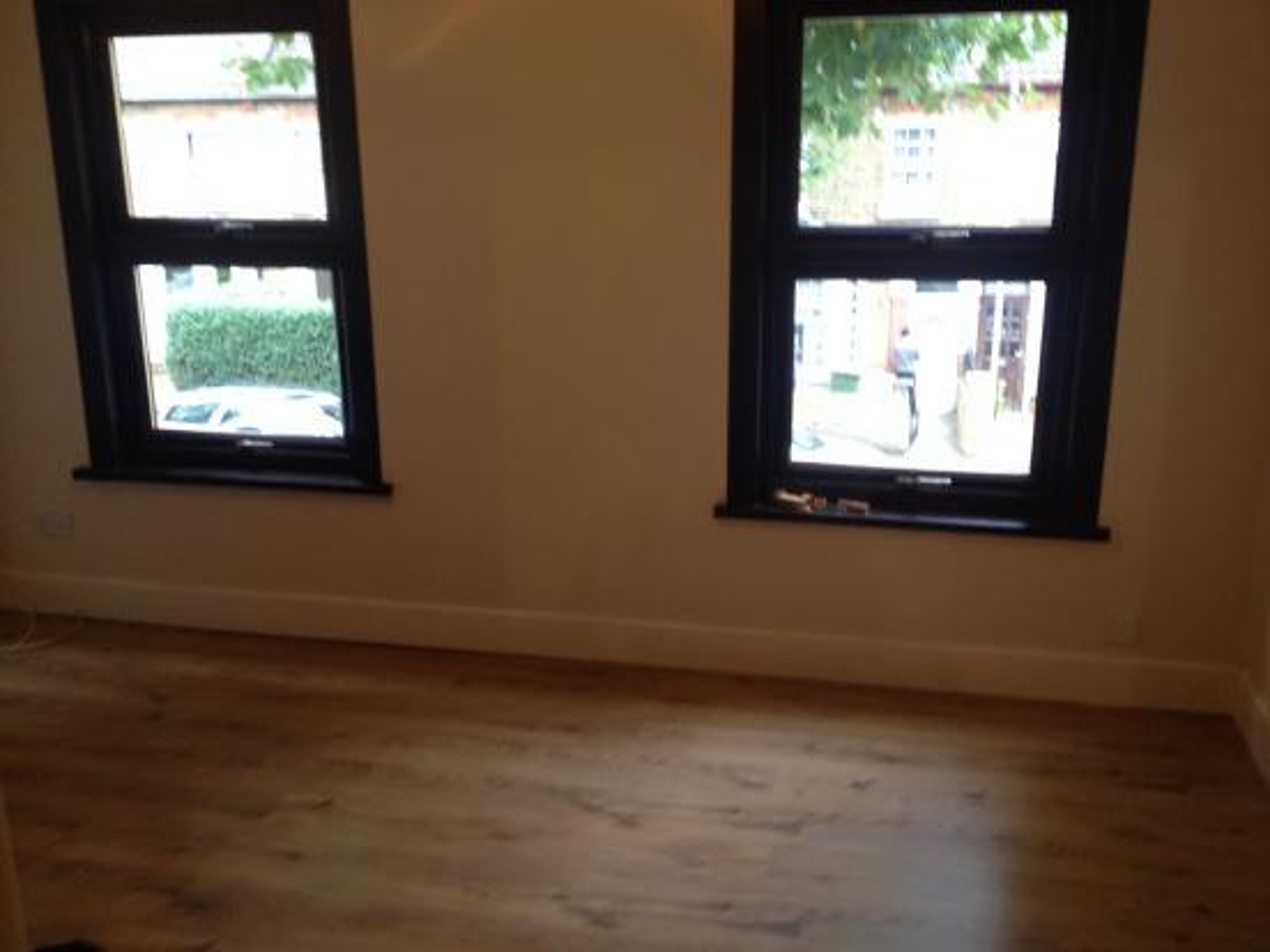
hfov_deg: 52.6
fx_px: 1284
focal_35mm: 35
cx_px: 635
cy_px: 476
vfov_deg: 40.7
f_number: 2.4
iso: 160
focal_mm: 4.28
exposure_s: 1/20
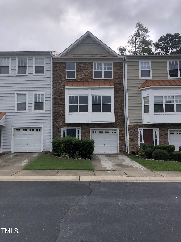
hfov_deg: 49.7
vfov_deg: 63.4
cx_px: 90
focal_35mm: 28
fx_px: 195
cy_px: 121
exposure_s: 1/838
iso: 20
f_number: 1.8
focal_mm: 4
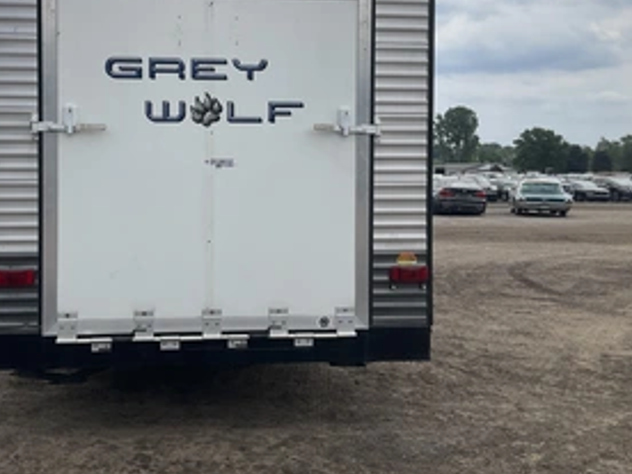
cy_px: 183
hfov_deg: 44.3
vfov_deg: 34.2
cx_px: 220
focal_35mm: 42
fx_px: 767
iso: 25
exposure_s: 1/2538
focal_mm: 3
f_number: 1.8
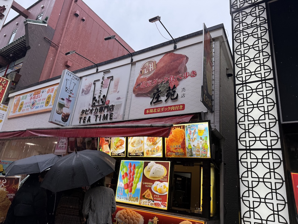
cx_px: 149
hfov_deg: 71.6
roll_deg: -6.8
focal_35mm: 24
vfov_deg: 56.8
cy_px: 112
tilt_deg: +20.1
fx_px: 207
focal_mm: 6.76
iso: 80
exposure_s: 1/360
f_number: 1.78
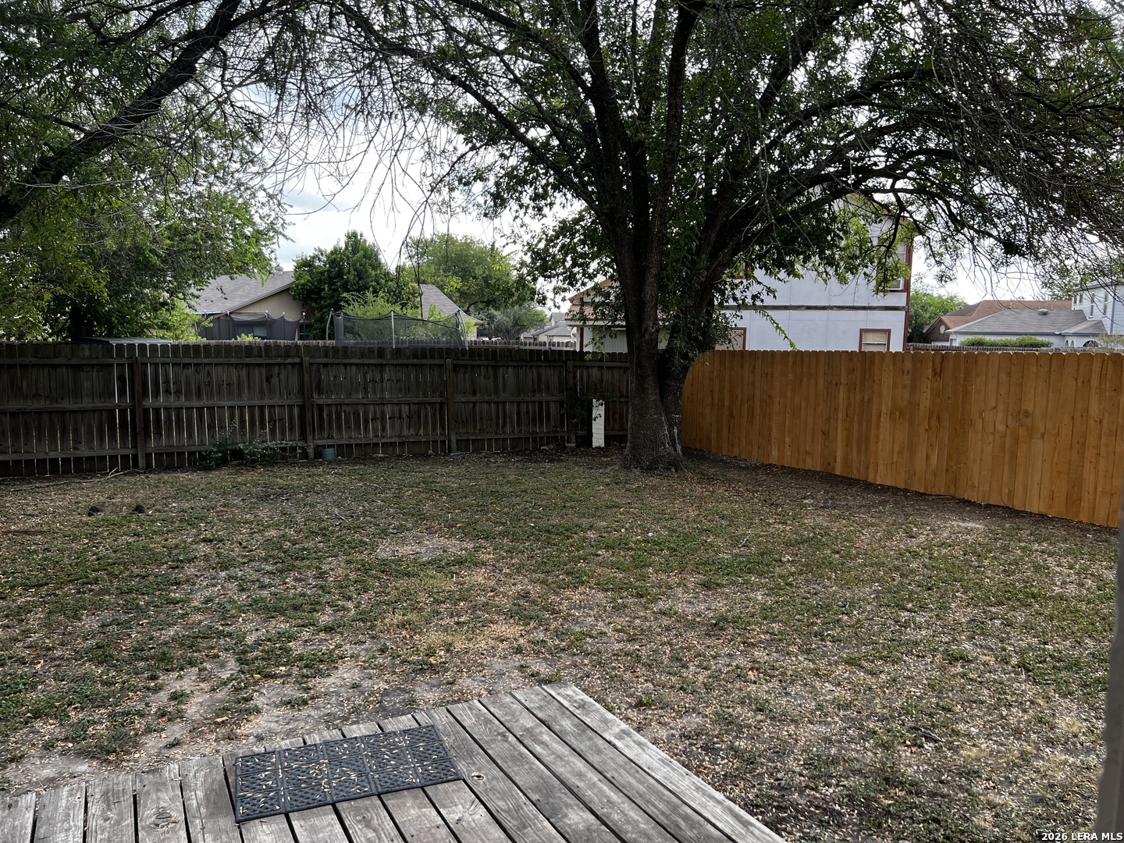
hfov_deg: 67.3
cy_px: 422
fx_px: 844
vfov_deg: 53.1
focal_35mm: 26
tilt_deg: -7.0
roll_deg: -0.4
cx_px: 562
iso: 50
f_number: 1.5
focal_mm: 5.7
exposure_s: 1/658
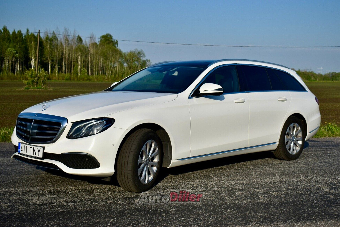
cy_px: 114
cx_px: 170
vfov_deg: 28.9
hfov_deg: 42.3
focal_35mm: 46
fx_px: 439
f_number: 5
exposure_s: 1/2000
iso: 200
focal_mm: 31
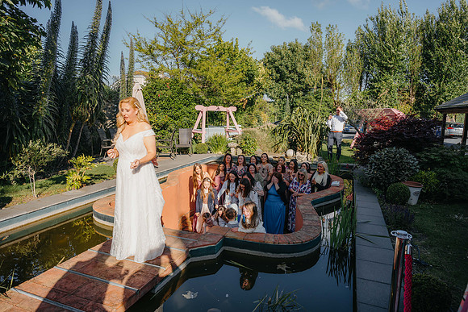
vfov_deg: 53.2
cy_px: 156
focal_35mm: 24
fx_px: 312
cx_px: 234
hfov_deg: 73.7
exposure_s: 1/250
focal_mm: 24
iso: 100
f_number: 5
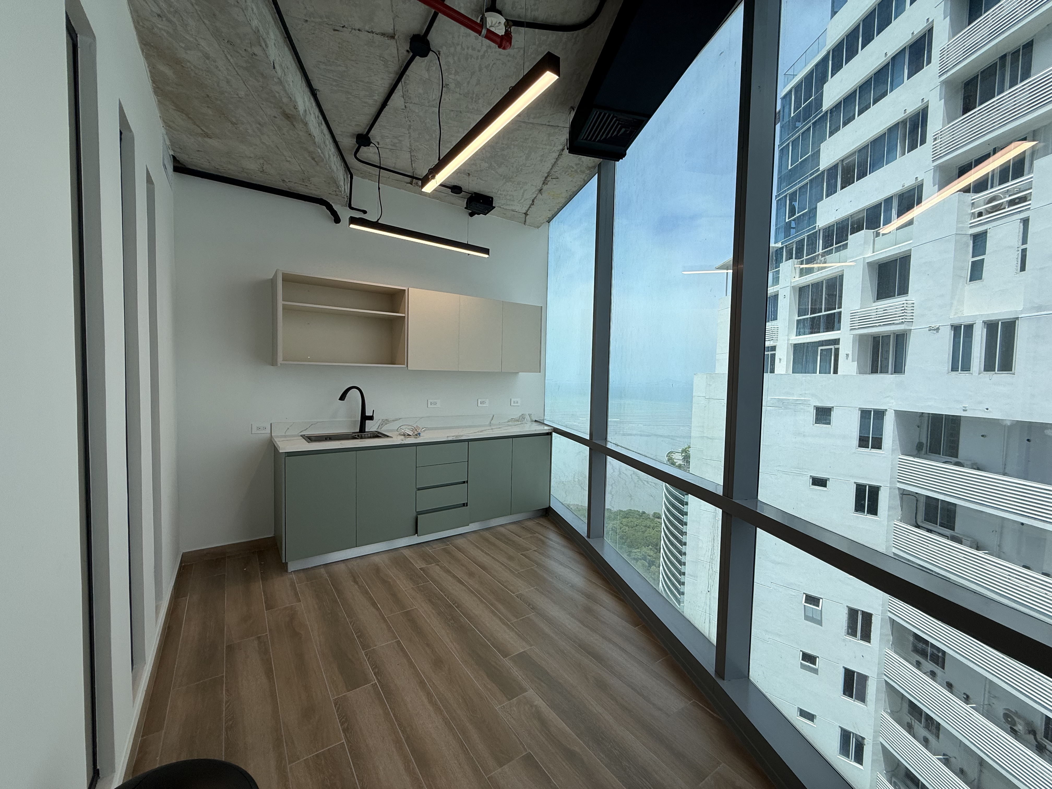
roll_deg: -1.1
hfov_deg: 102.1
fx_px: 425
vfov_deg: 85.7
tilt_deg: -1.6
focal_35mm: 14
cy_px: 394
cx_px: 526
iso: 50
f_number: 2.2
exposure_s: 1/306
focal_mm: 2.22
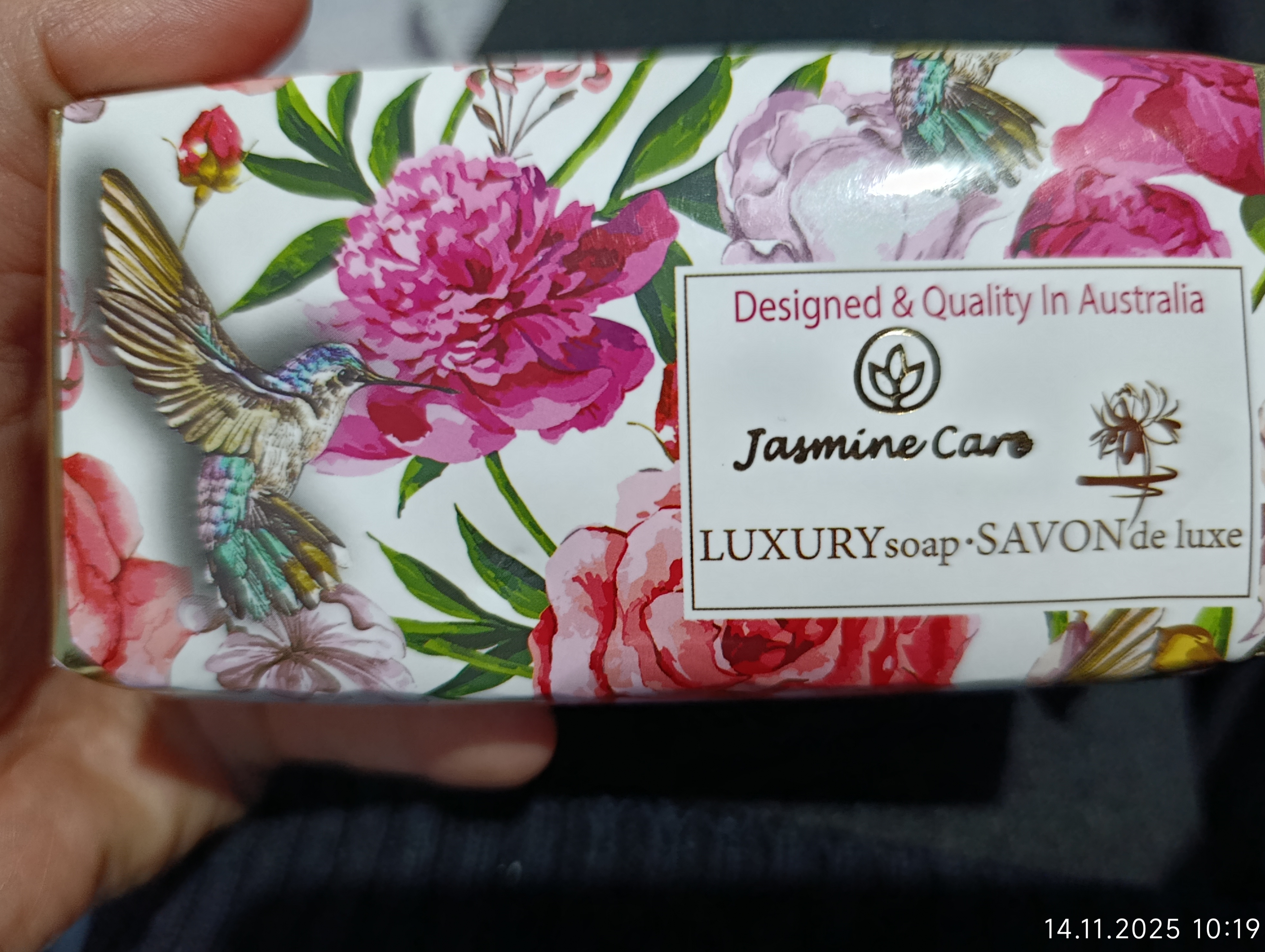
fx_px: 878
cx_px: 643
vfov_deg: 56.9
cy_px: 485
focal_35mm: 24
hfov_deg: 71.5
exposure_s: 1/25
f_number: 1.65
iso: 1396
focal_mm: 6.11
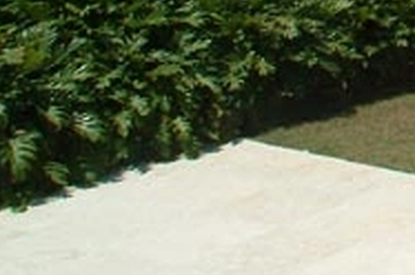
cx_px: 843
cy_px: -190
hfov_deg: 16.6
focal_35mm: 91
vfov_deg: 13.7
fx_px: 1047
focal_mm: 14
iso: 100
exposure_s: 1/180
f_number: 13
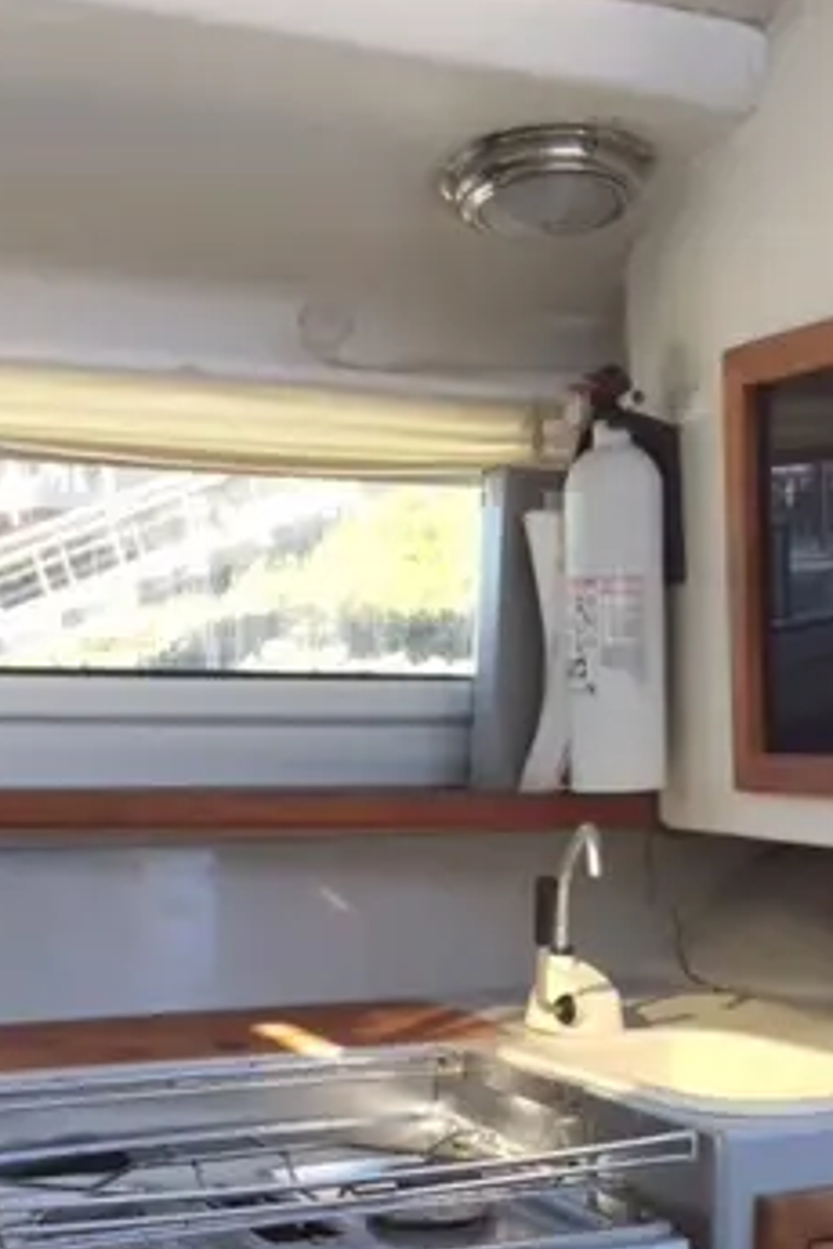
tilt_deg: -11.1
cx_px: 409
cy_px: 1086
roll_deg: -0.8
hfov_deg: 24.2
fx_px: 1944
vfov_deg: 34.0
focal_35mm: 56
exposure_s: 1/120
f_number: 2.2
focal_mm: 4.15
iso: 32
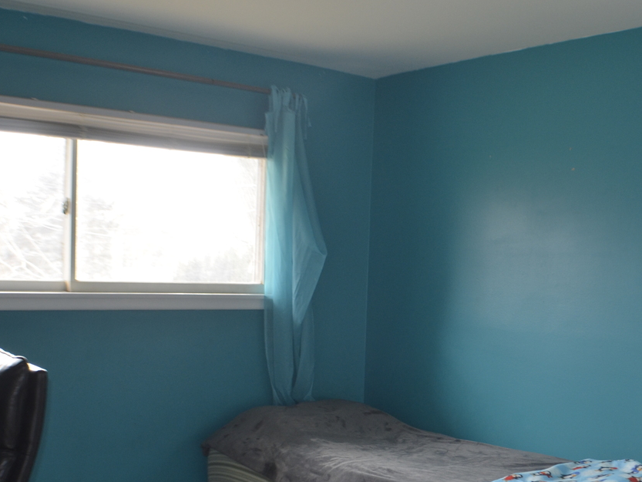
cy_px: 383
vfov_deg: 23.3
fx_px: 1150
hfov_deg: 31.1
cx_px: 392
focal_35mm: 62
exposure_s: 1/60
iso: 400
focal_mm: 22
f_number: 4
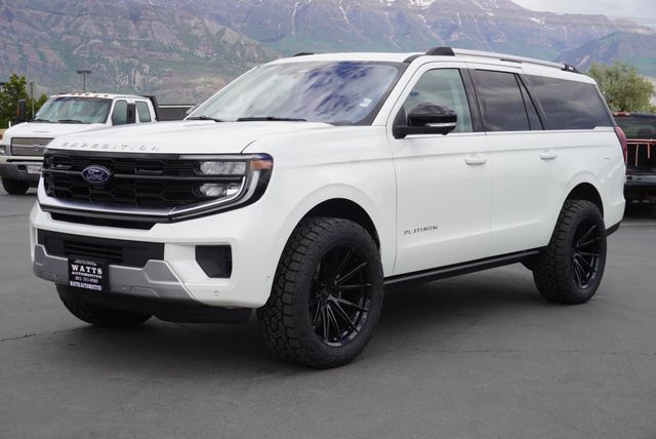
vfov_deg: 25.1
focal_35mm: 54
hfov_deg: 36.8
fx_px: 985
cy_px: 220
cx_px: 328
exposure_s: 1/125
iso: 100
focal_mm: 36
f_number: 11
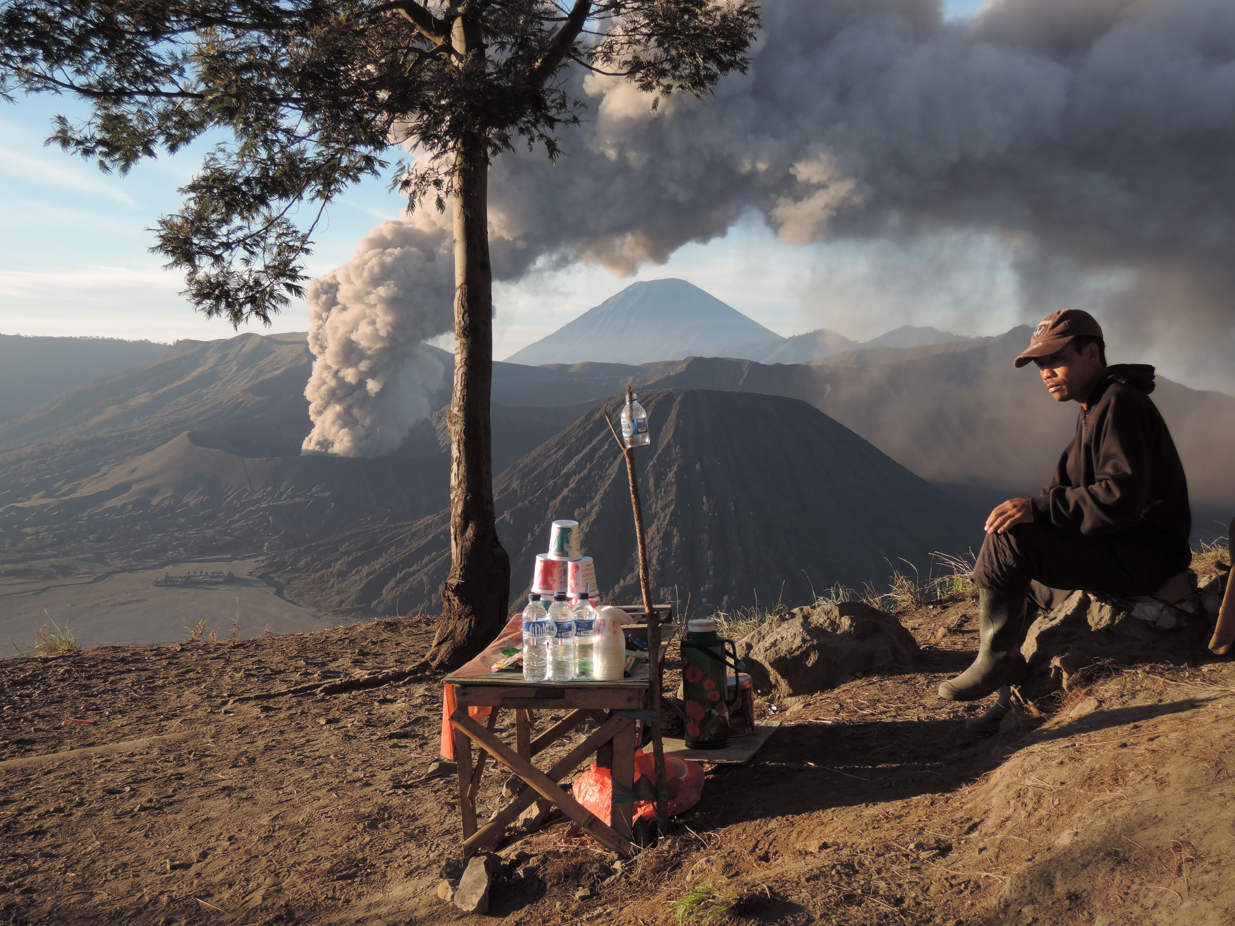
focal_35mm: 50
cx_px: 618
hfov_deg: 38.2
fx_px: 1784
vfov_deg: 29.1
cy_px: 463
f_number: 4
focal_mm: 10.7
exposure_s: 1/320
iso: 80
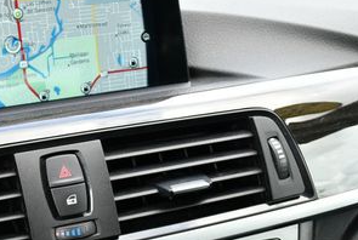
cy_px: 205
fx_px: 777
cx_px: 52
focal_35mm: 78
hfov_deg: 25.3
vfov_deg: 17.4
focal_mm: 18
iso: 400
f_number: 4
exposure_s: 1/250
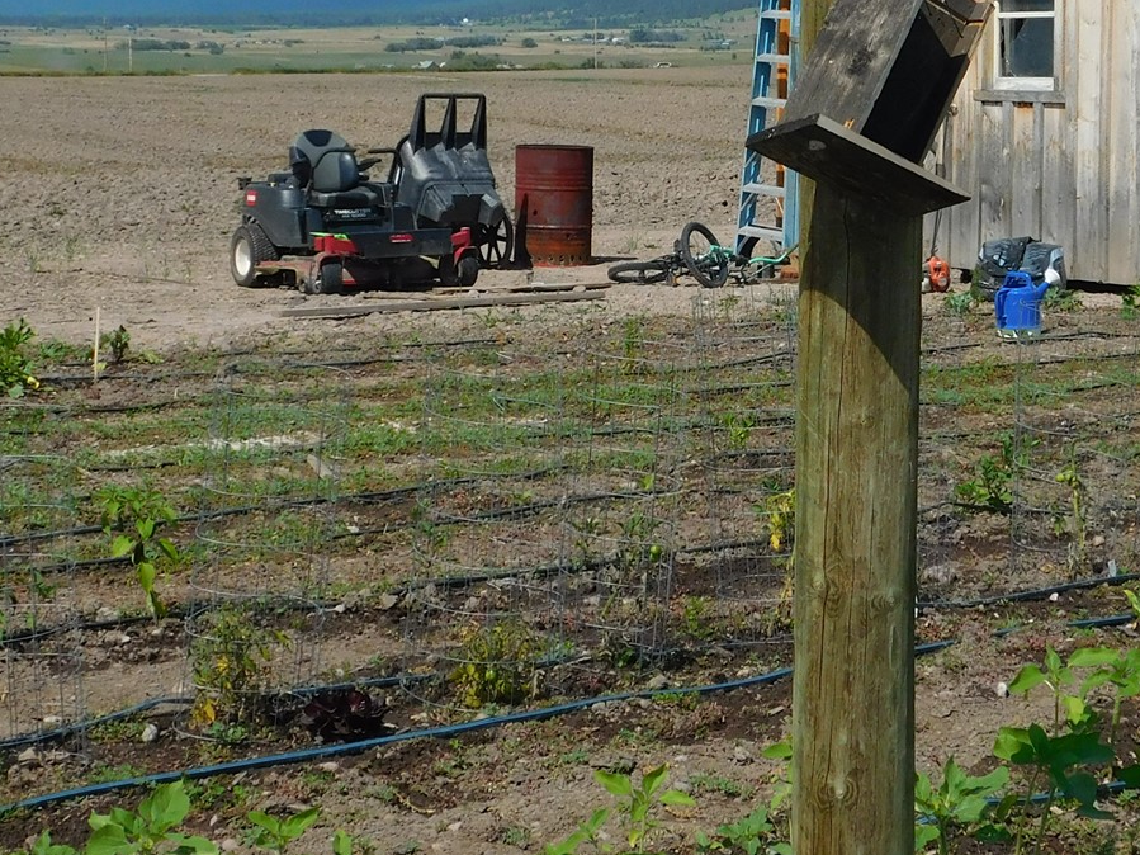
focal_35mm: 82
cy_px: 303
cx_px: 730
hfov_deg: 23.8
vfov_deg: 18.0
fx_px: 2700
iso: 125
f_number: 7
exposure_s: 1/640
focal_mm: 6.3
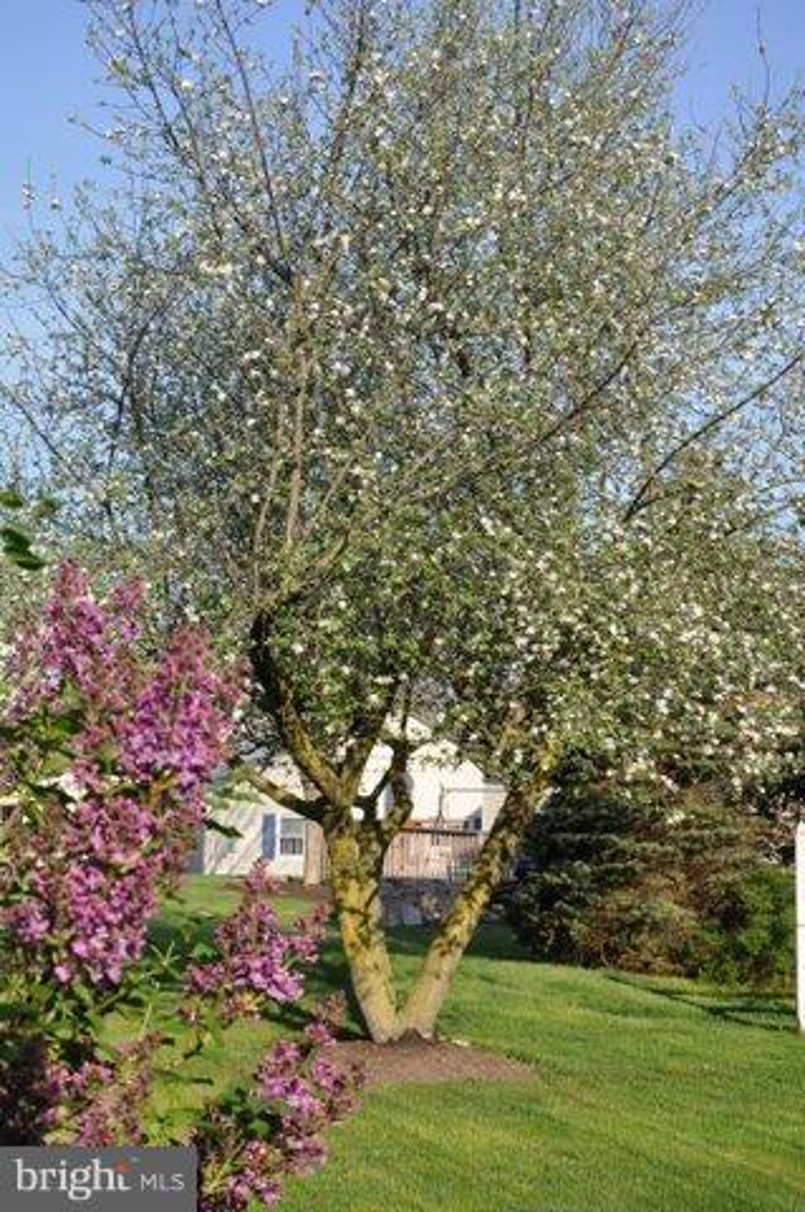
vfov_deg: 35.1
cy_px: 606
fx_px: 1916
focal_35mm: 57
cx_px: 402
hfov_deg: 23.7
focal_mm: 38
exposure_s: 1/320
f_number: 9
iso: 200
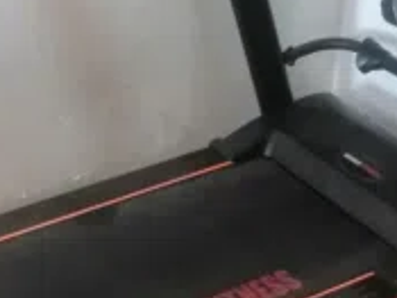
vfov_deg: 15.5
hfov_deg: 20.5
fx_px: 1089
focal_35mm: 95
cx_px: 113
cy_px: 125
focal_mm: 3.95
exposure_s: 1/25
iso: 400
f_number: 1.8
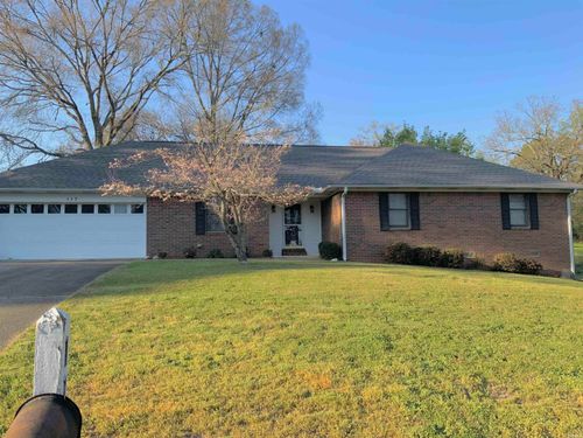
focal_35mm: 29
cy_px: 219
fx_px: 488
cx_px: 292
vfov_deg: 48.2
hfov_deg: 61.7
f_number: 1.8
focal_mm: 3
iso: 16
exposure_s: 1/642
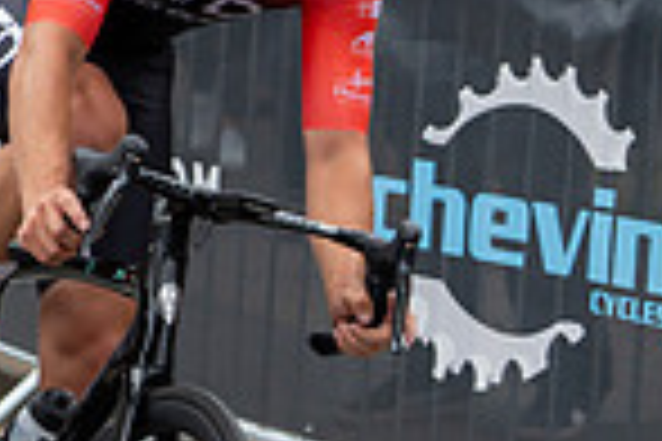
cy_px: -2
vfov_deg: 4.7
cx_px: -563
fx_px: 5369
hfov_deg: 6.9
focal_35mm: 292
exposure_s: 1/800
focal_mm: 74
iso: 500
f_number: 3.5
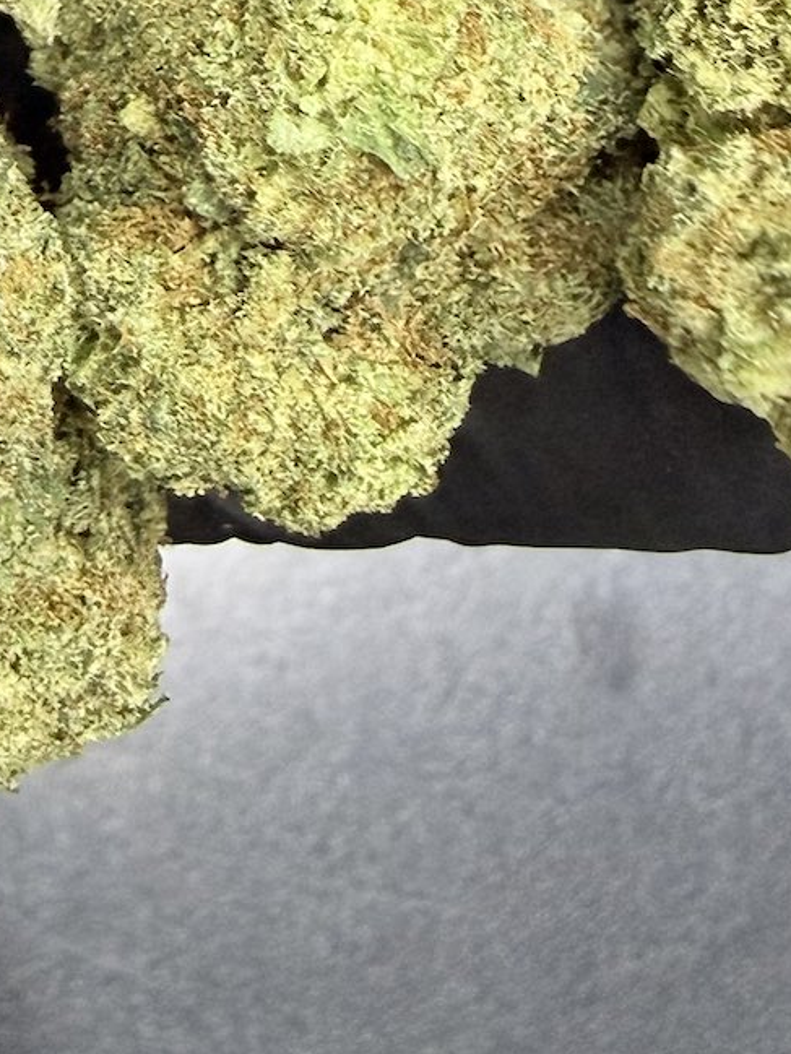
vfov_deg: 23.7
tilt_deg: -74.1
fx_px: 2162
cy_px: -357
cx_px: -177
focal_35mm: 71
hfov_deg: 19.4
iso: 320
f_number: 2.2
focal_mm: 2.22
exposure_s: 1/80
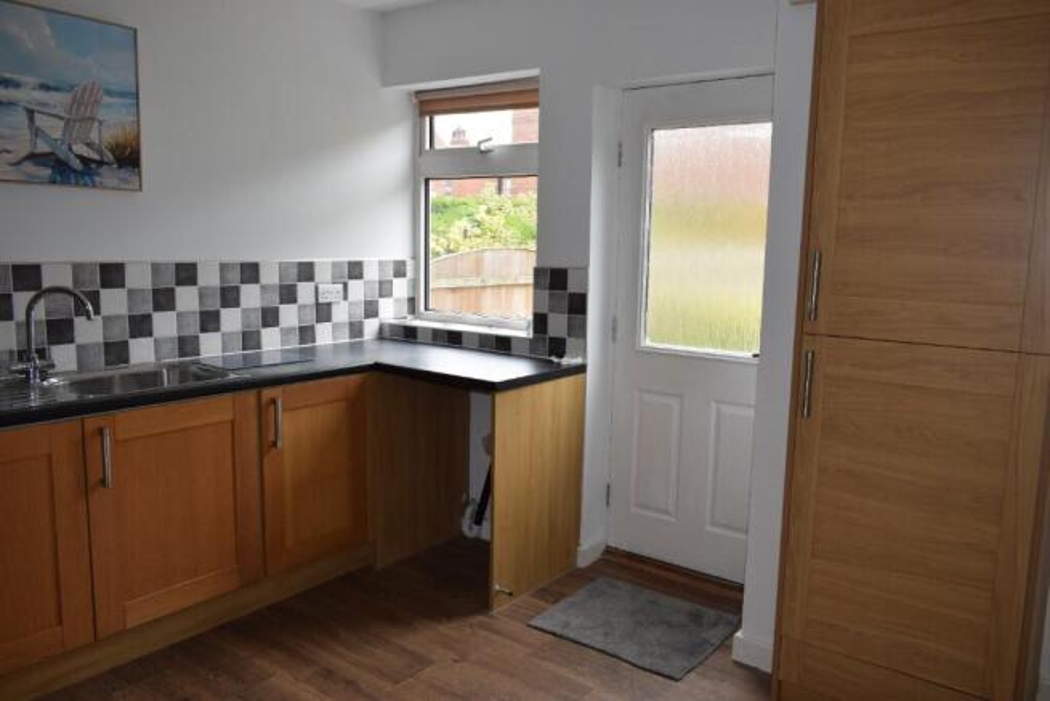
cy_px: 350
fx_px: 788
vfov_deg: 48.0
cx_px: 525
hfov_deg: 67.4
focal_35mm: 27
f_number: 5.6
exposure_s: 1/125
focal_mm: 18
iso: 320
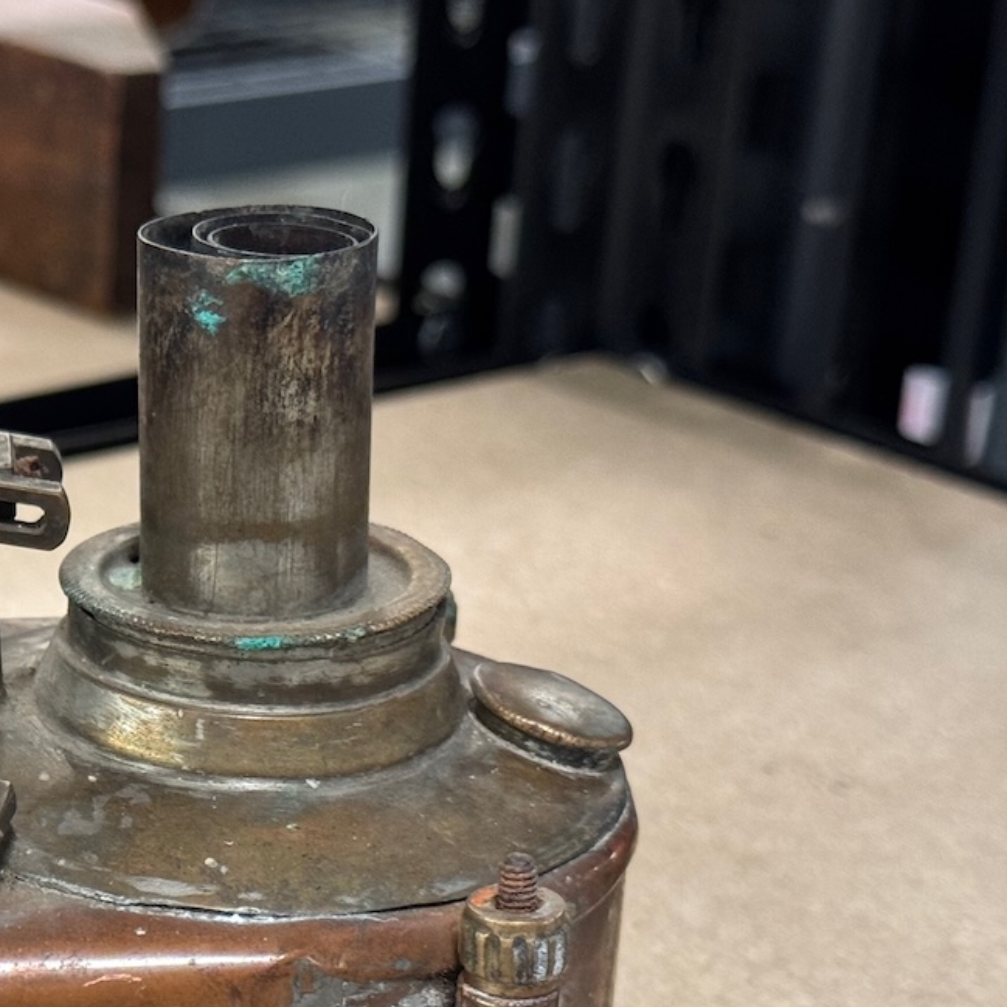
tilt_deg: -24.4
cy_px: 814
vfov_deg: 17.6
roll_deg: -1.4
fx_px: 3225
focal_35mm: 98
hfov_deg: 17.1
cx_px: -110
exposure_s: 1/40
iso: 250
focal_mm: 6.76
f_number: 1.78
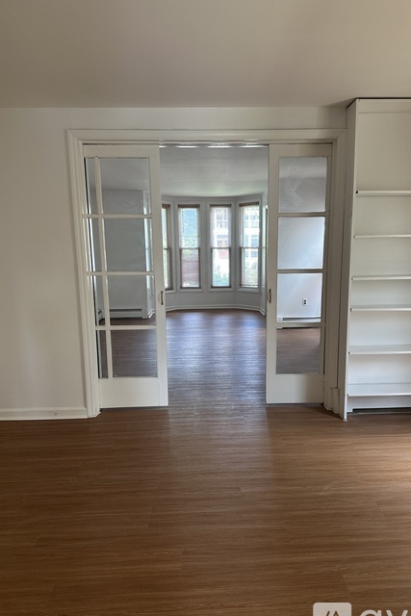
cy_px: 320
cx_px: 228
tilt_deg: -10.9
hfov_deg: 49.5
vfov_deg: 69.4
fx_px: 445
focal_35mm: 26
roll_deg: -0.1
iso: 125
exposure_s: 1/60
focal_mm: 6.86
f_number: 1.78
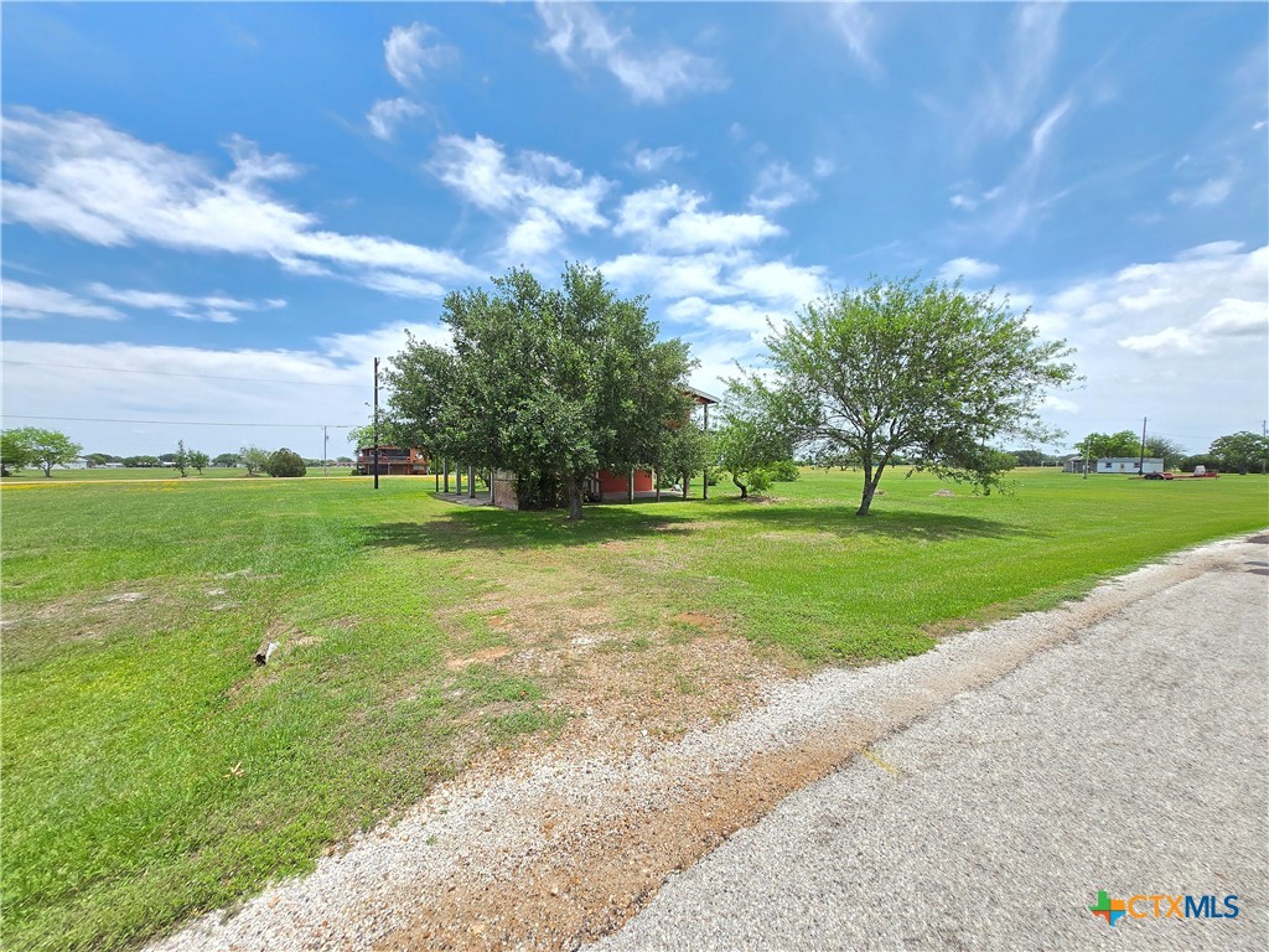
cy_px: 476
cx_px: 634
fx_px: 477
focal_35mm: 13
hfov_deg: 106.2
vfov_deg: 89.9
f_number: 2.2
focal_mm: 1.7
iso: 25
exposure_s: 1/662
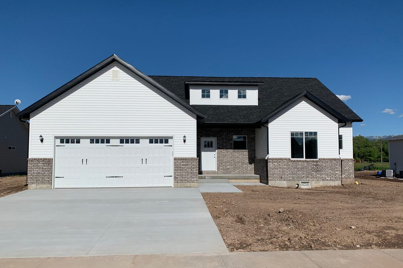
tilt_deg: +3.8
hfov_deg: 65.5
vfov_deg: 46.4
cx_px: 200
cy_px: 144
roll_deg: -0.4
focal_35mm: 28
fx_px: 313
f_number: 1.8
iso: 25
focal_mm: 4.25
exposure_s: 1/7407
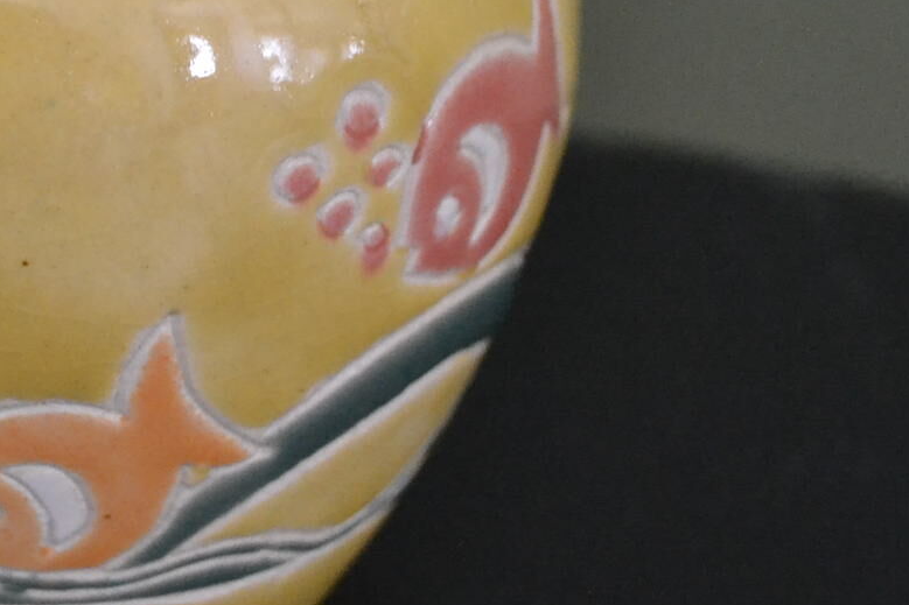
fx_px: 3585
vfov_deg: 9.6
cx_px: 74
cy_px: 16
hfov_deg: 14.3
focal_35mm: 142
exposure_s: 1/50
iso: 3200
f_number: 4.8
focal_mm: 32
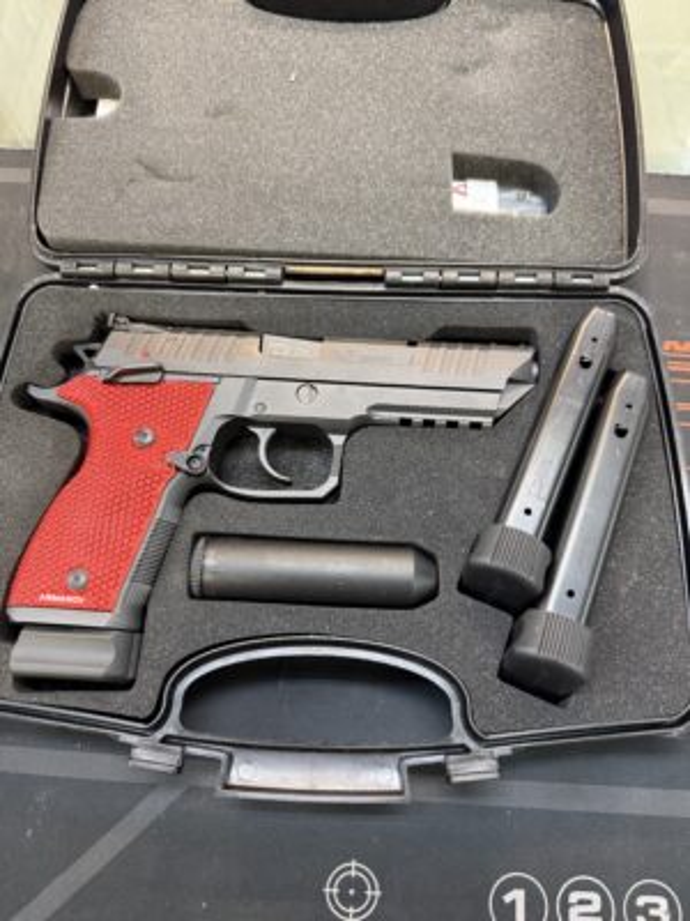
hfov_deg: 56.8
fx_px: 638
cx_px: 345
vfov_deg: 71.6
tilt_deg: -72.0
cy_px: 460
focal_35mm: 24
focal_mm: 6.76
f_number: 1.78
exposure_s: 1/50
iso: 500
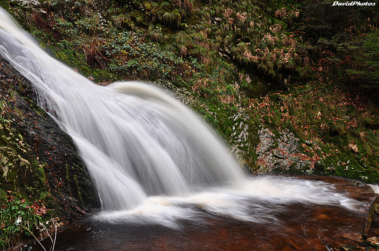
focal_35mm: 27
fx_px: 284
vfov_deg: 47.8
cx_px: 190
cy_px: 126
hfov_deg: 67.4
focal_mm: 18
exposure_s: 1/2
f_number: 22
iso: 125
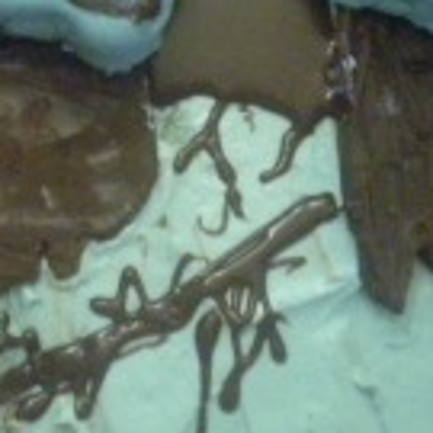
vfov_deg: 12.8
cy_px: -40
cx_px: 6
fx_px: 1896
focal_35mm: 134
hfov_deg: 12.9
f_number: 3.5
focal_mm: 7.4
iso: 800
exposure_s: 1/16.1
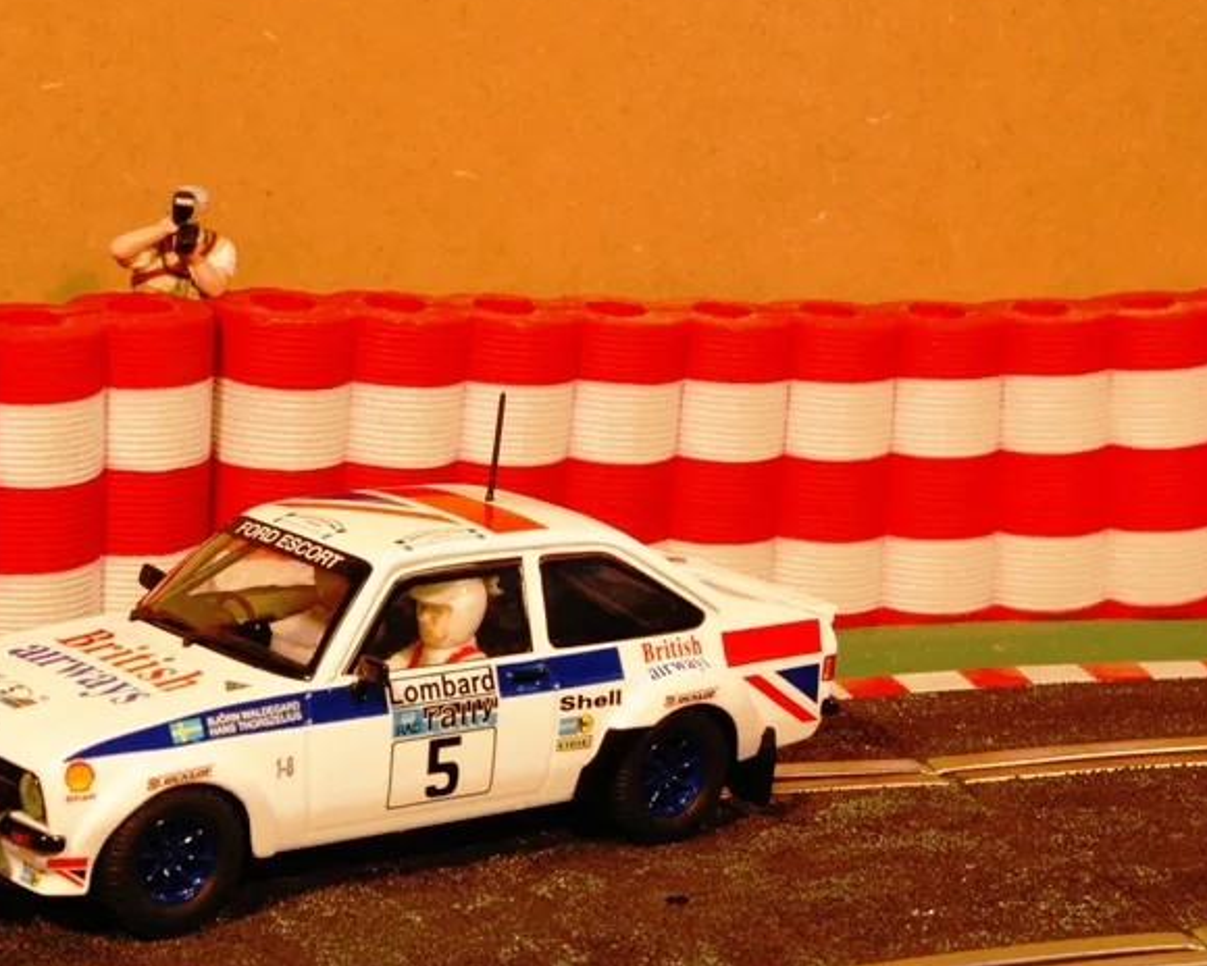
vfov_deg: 15.9
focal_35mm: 97
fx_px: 3465
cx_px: 383
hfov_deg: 19.7
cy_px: 489
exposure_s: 1/30
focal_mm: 50
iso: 800
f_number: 20
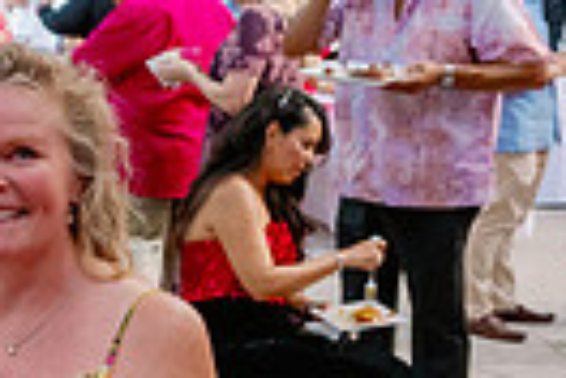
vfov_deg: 12.8
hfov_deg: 15.8
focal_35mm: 107
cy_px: 247
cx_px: -506
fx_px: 1682
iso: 3200
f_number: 4
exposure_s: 1/200
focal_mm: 24
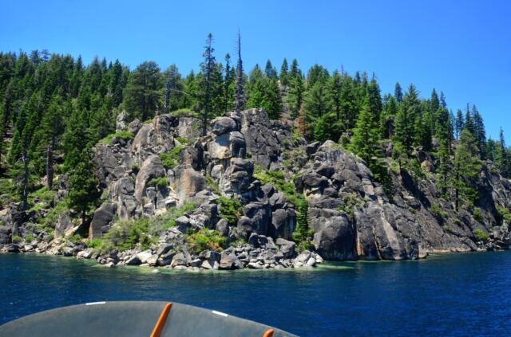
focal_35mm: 27
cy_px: 168
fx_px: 382
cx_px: 256
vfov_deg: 47.7
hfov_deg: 67.5
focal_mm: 18
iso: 200
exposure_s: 1/60
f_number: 16
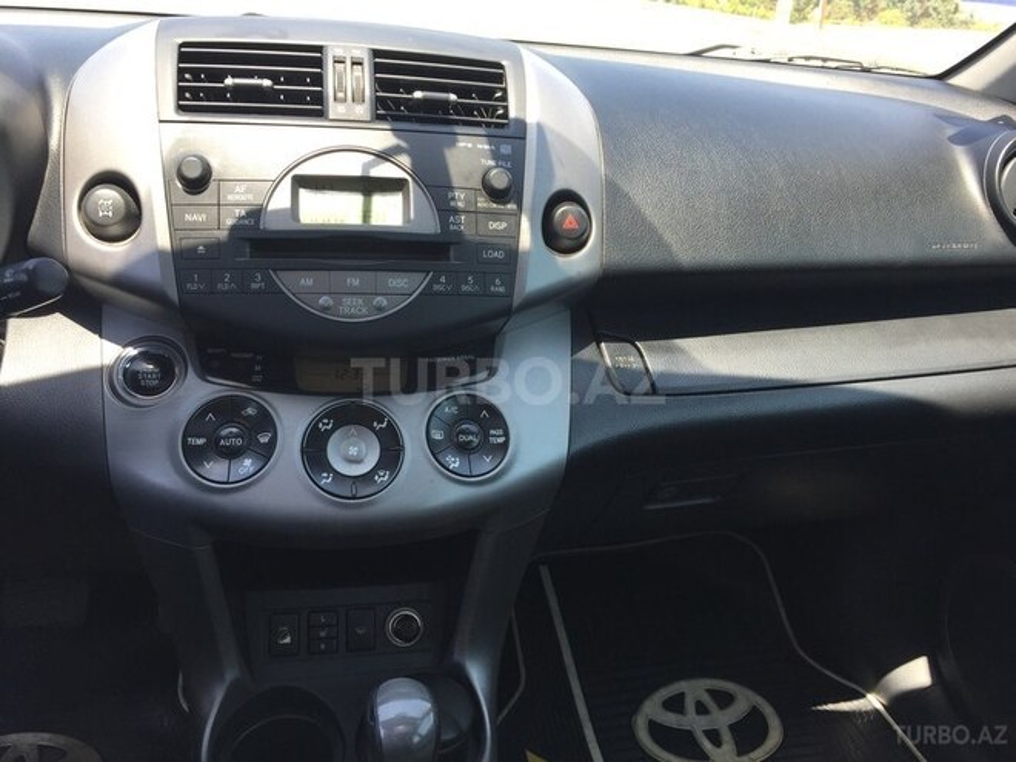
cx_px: 508
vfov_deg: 48.2
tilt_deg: -25.7
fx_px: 851
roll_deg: -4.2
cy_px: 381
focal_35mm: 29
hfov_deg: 61.7
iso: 32
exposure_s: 1/237
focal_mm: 4.15
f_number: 2.2
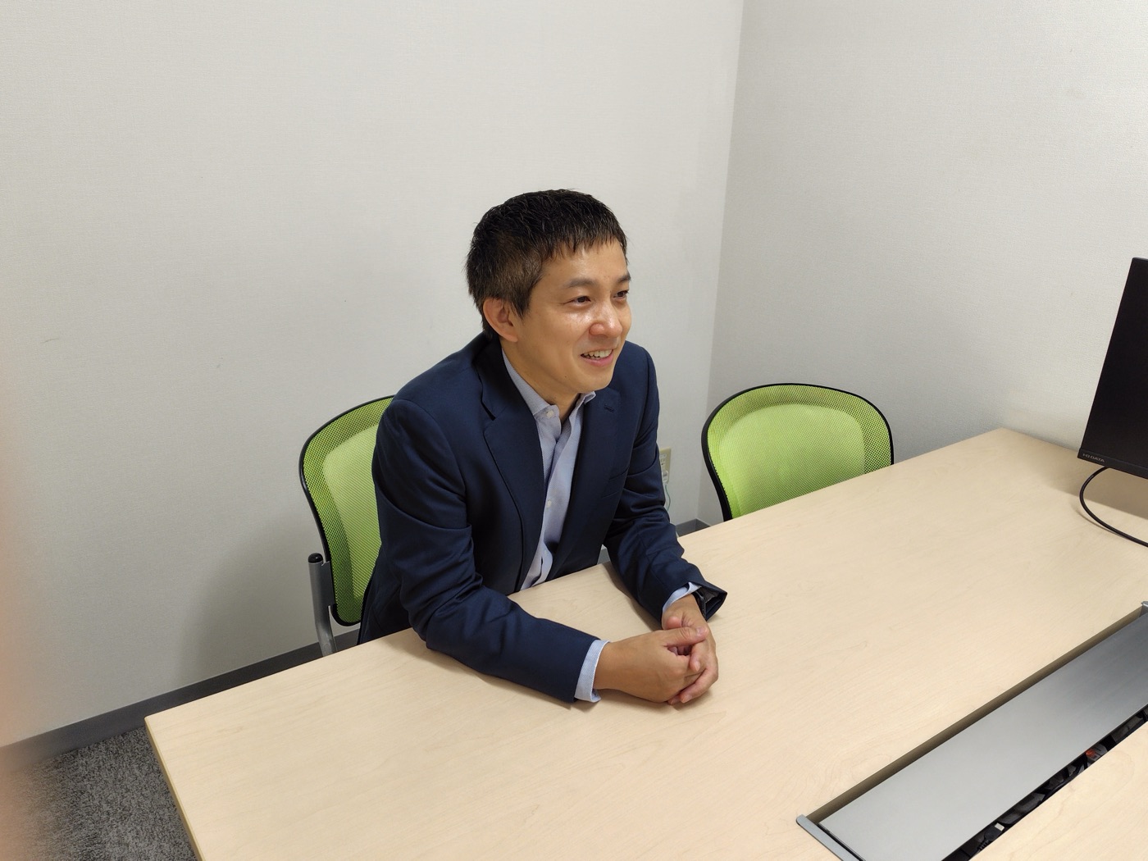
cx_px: 574
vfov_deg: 58.9
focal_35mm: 23
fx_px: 763
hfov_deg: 73.9
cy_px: 430
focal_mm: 5.6
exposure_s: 1/50
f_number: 1.9
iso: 158
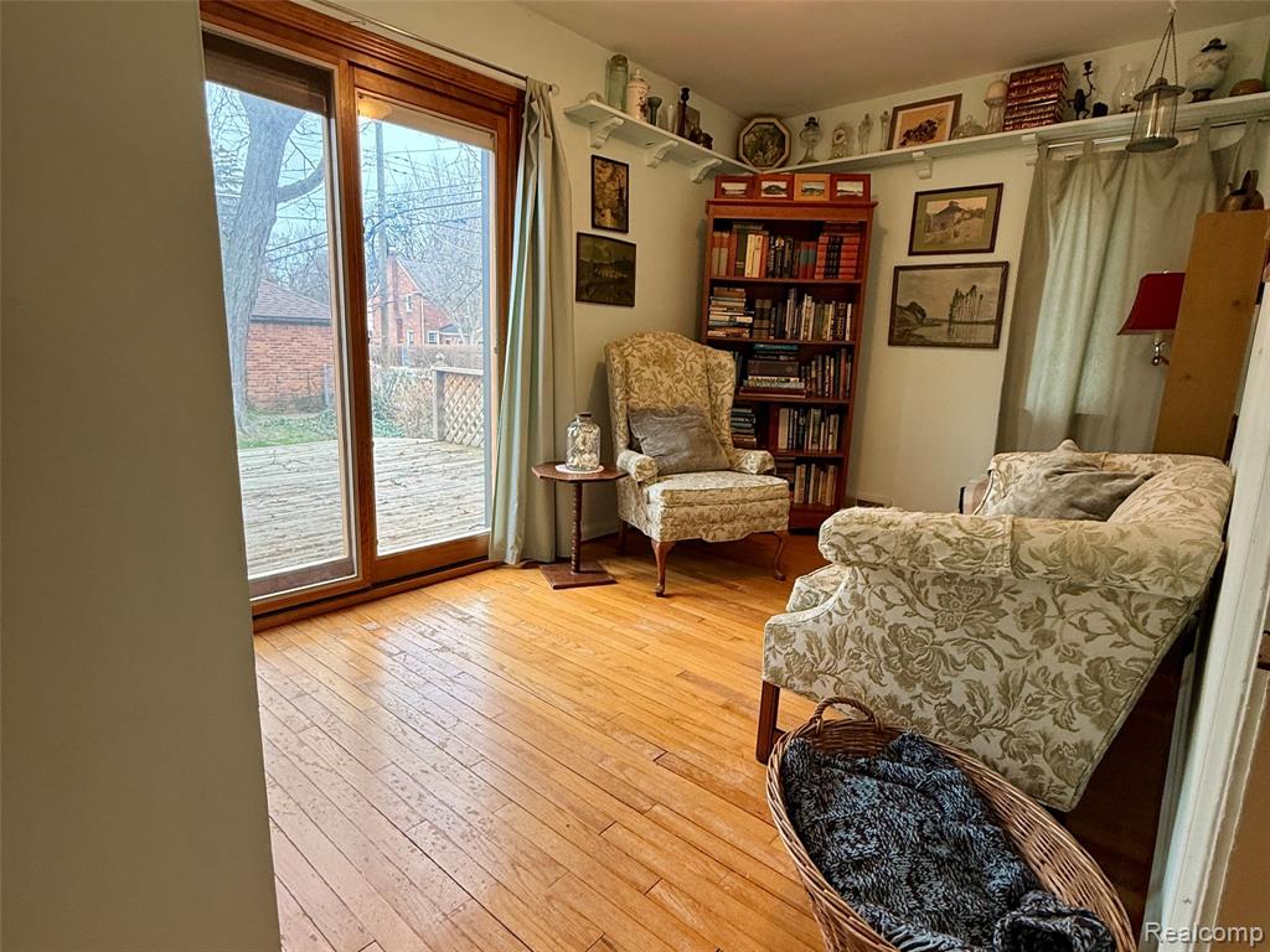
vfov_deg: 85.7
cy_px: 476
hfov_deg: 102.1
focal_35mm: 14
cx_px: 635
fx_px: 514
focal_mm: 2.22
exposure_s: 1/120
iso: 160
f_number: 2.2
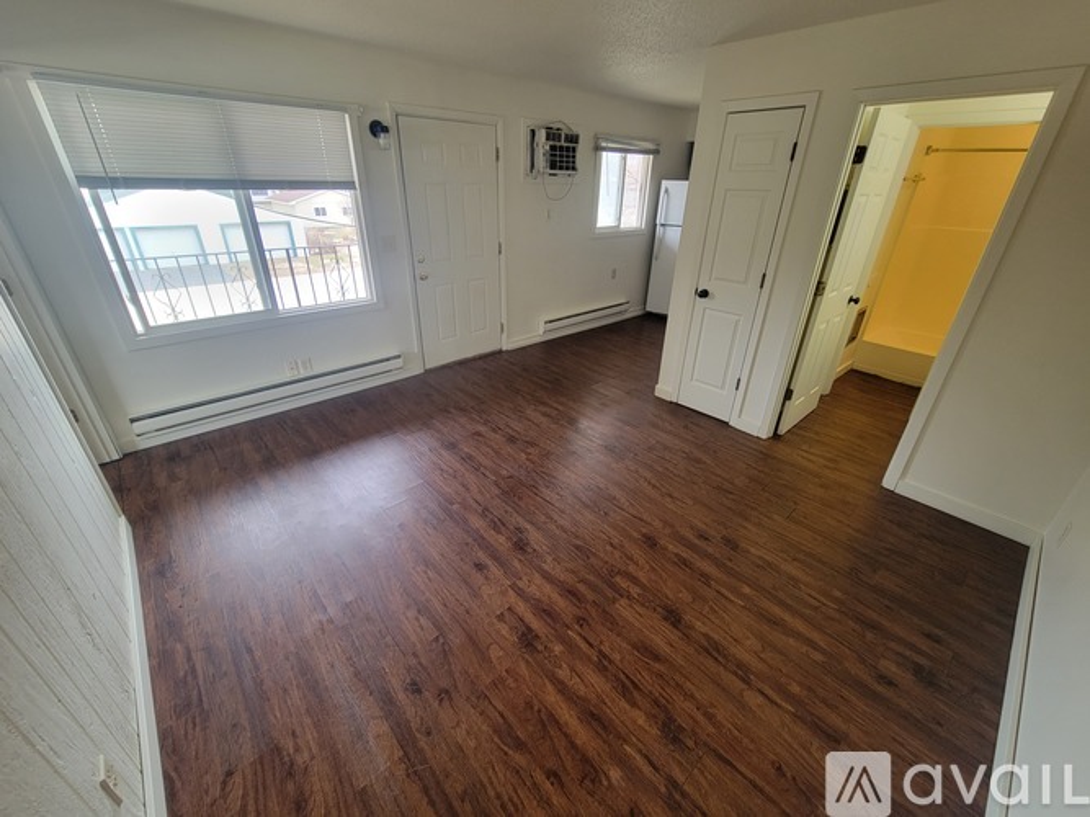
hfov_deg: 106.2
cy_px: 408
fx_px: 409
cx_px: 545
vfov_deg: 89.9
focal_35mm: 13
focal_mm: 2.2
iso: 100
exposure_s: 1/60
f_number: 2.2
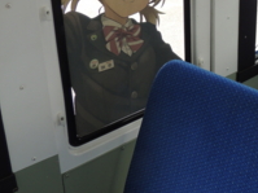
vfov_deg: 24.7
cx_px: 284
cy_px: 30
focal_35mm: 58
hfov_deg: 29.9
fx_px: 432
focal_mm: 4.3
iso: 100
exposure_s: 1/100
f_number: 3
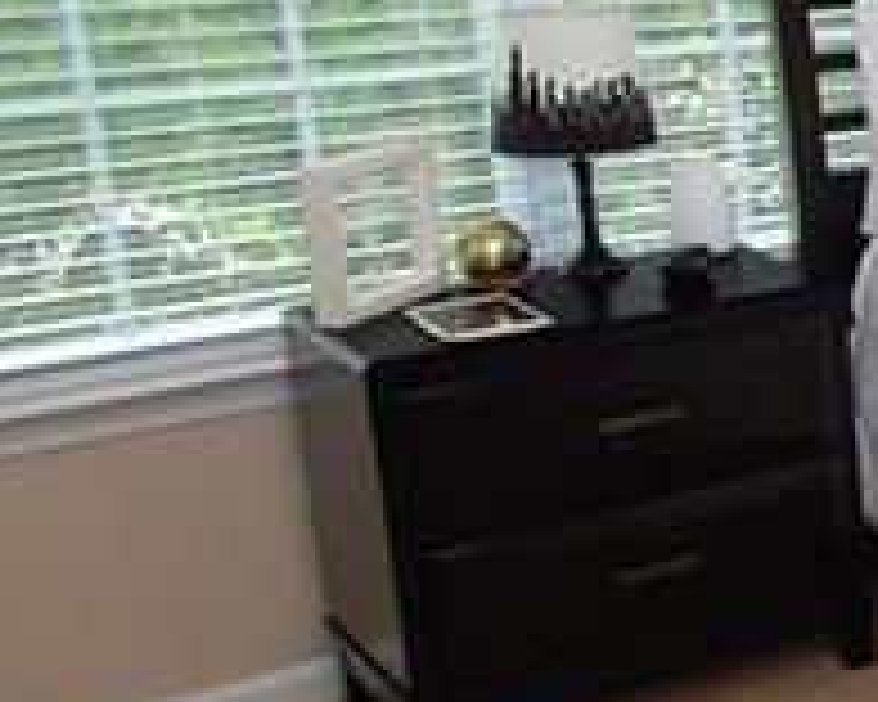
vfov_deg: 20.7
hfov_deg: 18.8
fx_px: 1923
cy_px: 338
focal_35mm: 74
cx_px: 1643
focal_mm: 10
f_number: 4
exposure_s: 1/60
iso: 200
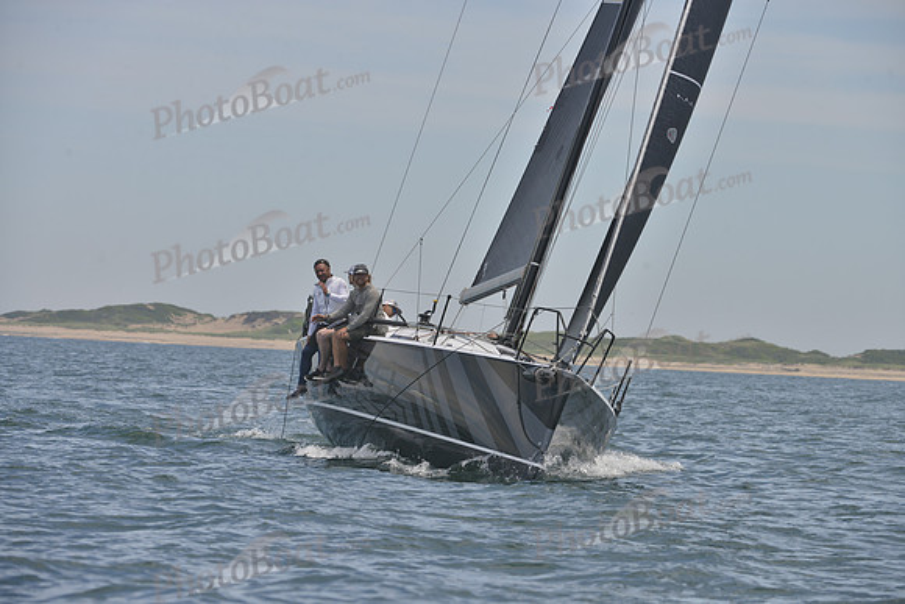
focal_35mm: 240
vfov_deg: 5.7
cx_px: 452
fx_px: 6034
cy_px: 302
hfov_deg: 8.6
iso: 280
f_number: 9
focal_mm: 240
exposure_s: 1/800
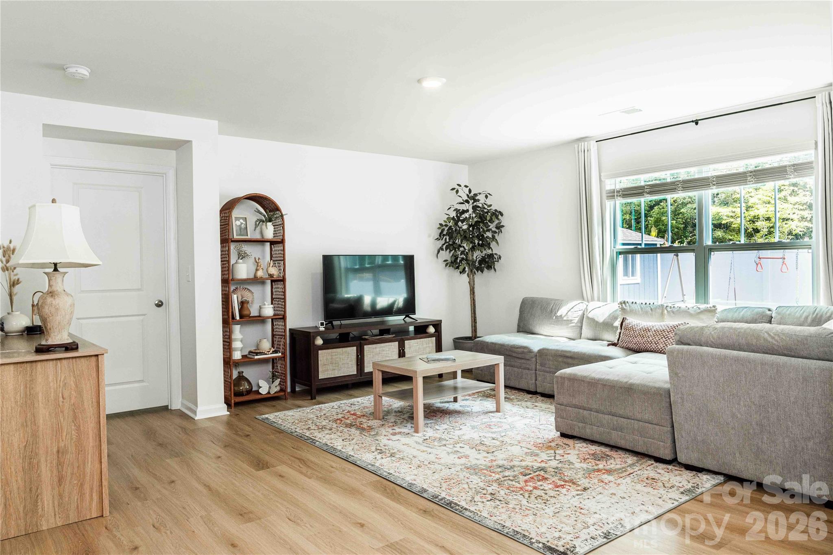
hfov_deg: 73.7
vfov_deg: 53.1
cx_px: 416
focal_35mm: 24
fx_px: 555
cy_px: 278
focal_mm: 24
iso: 100
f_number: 11
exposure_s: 1/25
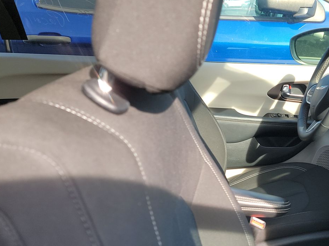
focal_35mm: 41
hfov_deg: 43.8
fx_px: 390
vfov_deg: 34.5
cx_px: 260
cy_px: 177
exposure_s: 1/119
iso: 64
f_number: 1.8
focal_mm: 6.7
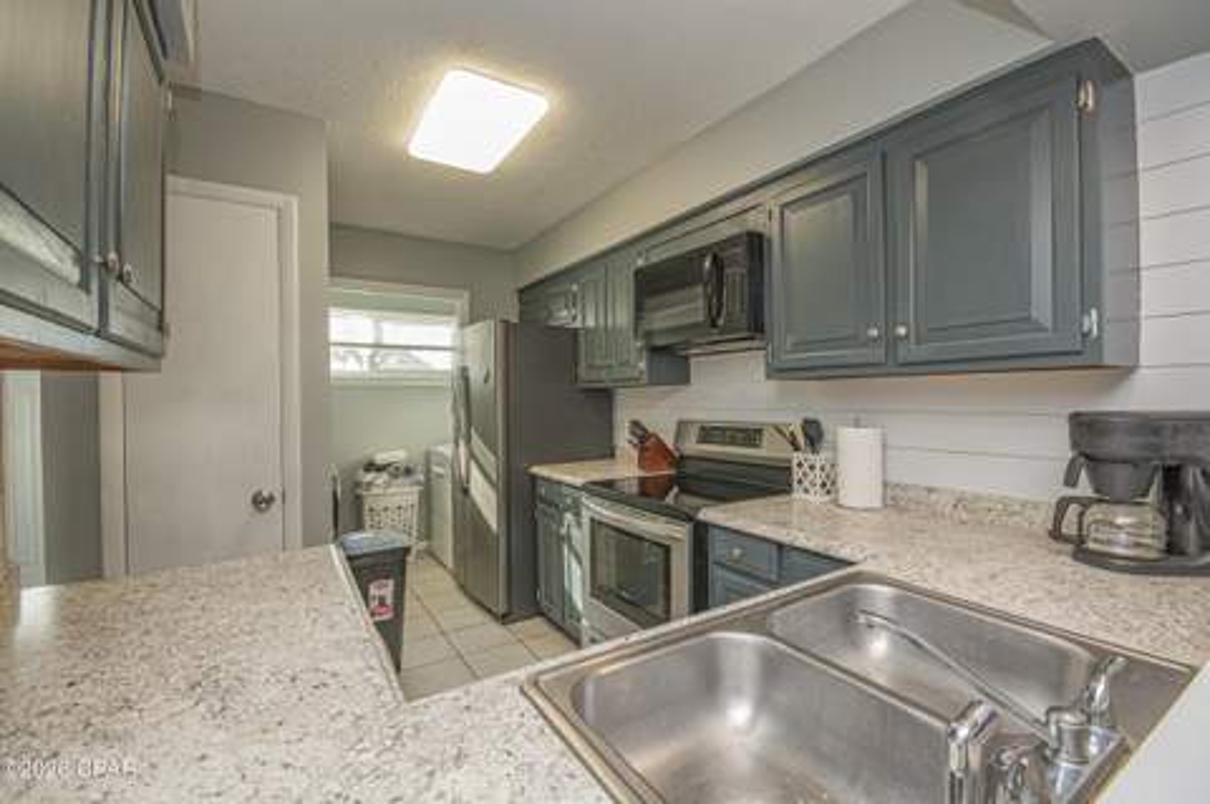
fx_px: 504
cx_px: 605
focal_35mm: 15
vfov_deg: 77.2
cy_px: 402
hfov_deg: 100.4
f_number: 11
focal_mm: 10
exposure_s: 1/15
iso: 400
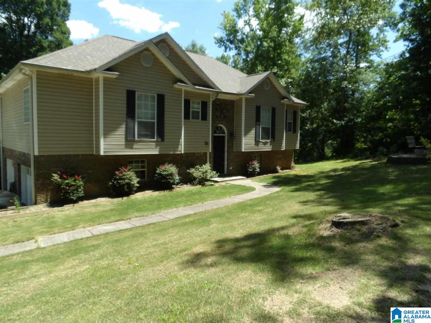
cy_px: 162
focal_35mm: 24
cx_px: 216
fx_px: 299
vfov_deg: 56.8
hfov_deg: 71.6
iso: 100
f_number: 4.1
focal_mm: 4.3
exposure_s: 1/312
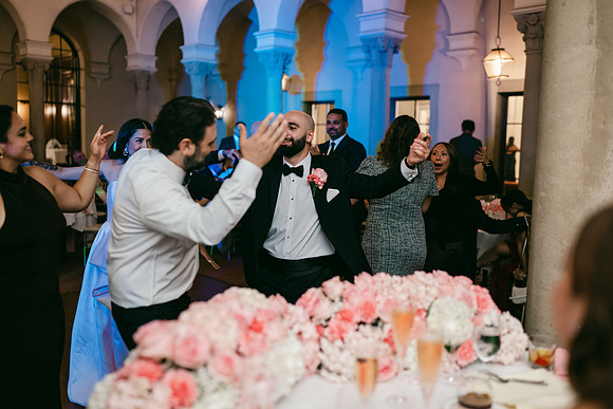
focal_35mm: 35
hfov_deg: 54.4
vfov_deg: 37.9
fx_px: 596
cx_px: 306
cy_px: 204
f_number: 1.6
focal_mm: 35
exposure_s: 1/125
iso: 1600
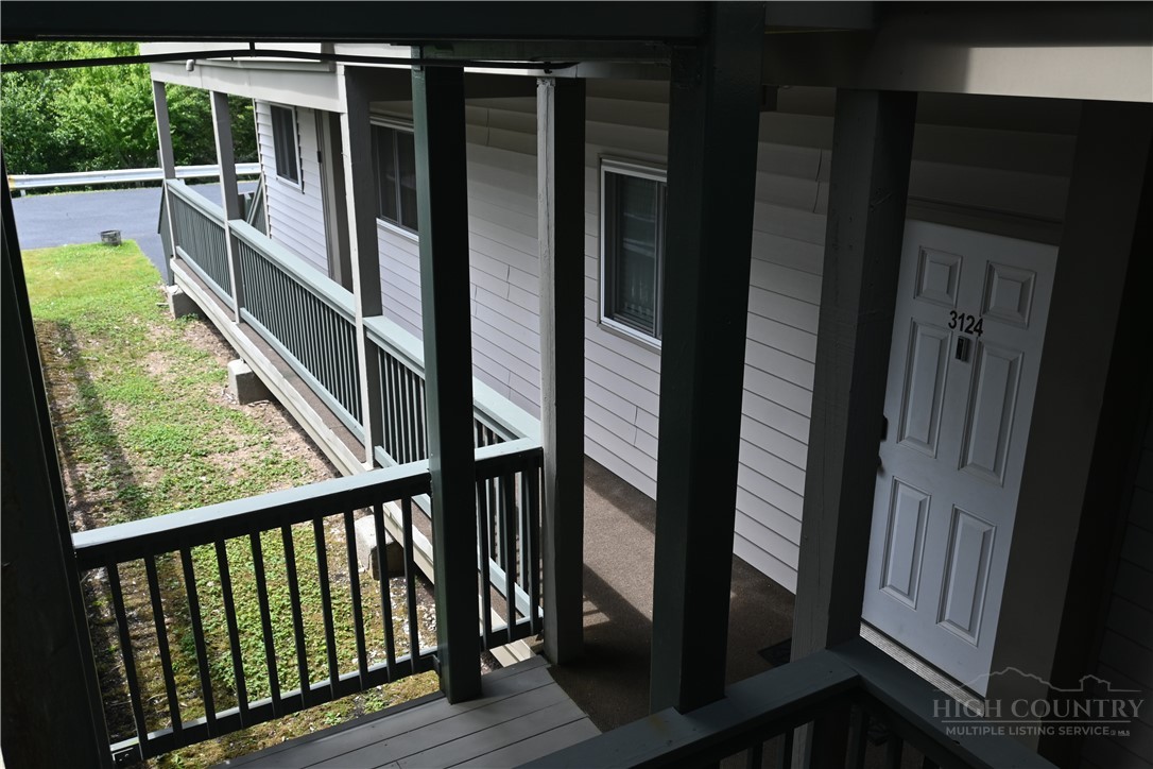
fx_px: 985
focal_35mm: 31
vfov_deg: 42.6
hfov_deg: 60.7
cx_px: 576
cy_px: 384
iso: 200
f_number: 5.6
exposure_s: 1/250
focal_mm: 20.5
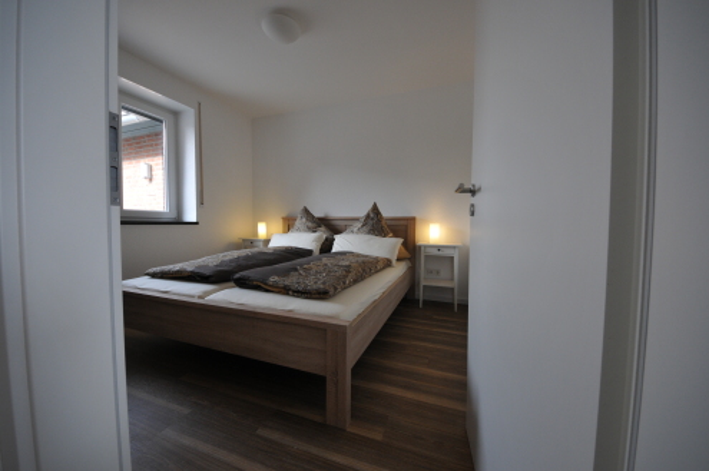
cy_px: 236
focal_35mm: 12
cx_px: 354
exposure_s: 1/30
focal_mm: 8
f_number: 8
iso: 500
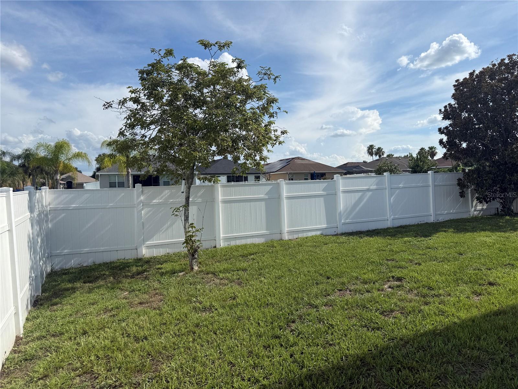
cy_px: 194
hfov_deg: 71.6
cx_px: 259
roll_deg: +0.9
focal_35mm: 24
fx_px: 359
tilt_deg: +2.4
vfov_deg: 56.8
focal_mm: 6.76
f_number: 1.78
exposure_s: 1/6711
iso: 80
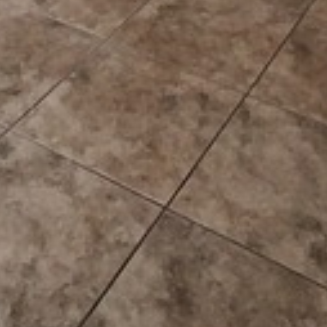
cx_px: 104
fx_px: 791
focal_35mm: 74
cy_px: -252
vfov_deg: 18.5
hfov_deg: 23.2
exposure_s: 1/30
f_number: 2.2
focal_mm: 1.64
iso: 200
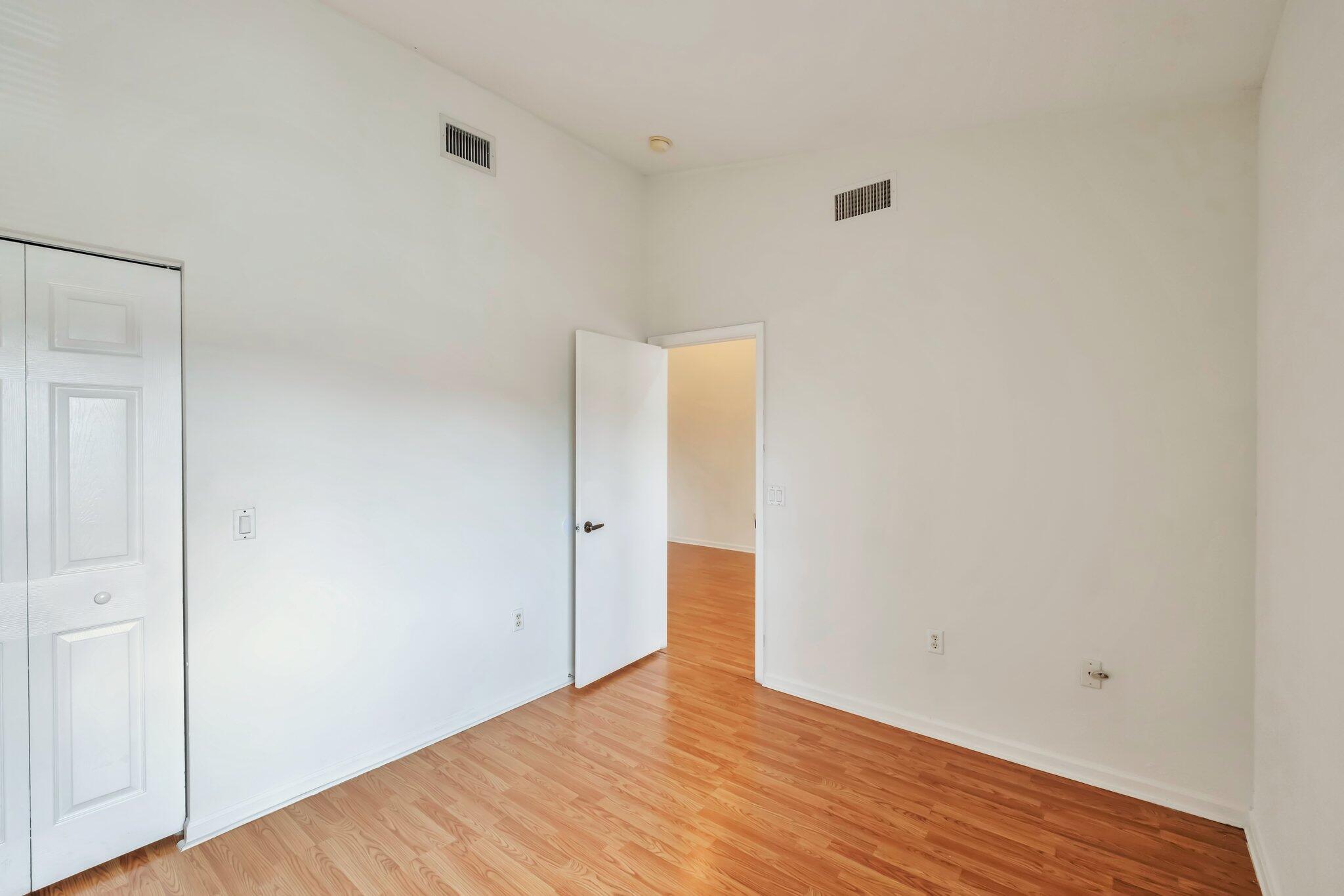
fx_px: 560
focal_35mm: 15
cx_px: 672
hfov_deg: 100.4
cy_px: 448
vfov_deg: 77.3
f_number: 8
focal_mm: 10
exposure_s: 1/30
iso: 800
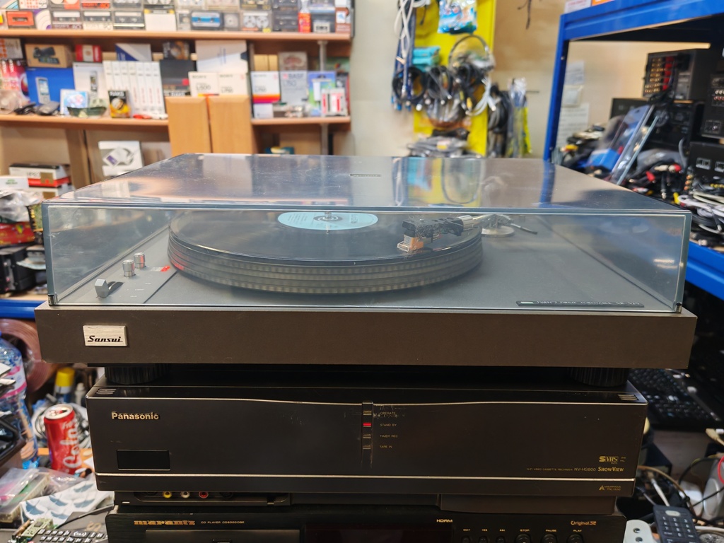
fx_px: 565
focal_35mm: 27
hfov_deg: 65.3
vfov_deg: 51.4
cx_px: 362
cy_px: 272
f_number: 1.9
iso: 640
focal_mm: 6.67
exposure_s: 1/33
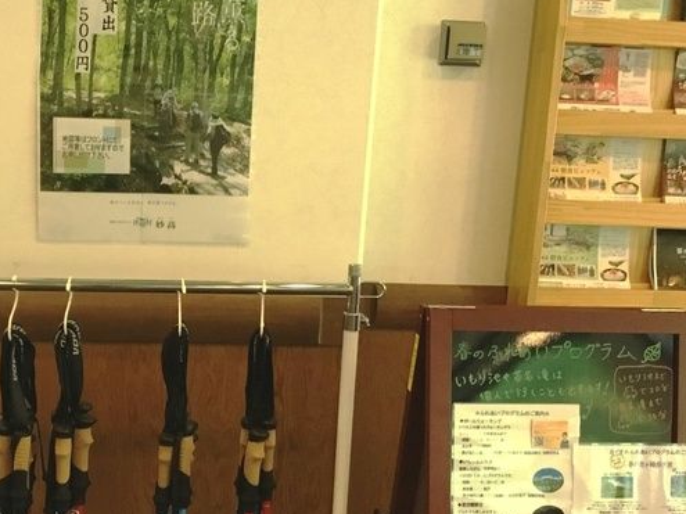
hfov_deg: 36.5
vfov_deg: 28.4
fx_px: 1010
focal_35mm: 51
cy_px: 324
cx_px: 164
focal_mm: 3.3
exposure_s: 1/30
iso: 125
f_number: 2.4
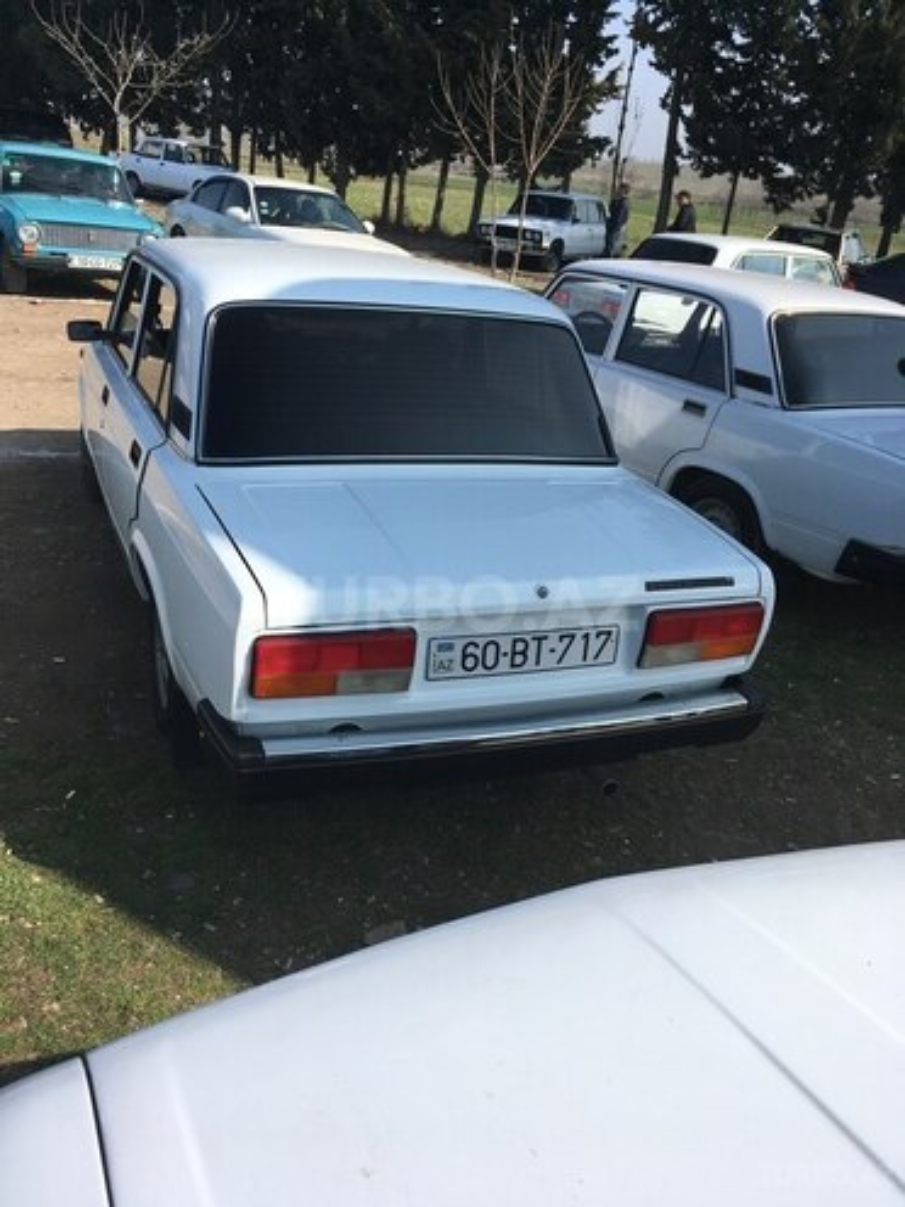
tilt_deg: -25.9
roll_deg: -5.1
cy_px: 604
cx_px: 452
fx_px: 1011
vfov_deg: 61.7
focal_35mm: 29
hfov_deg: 48.2
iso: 25
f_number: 2.2
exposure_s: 1/1876
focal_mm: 4.15
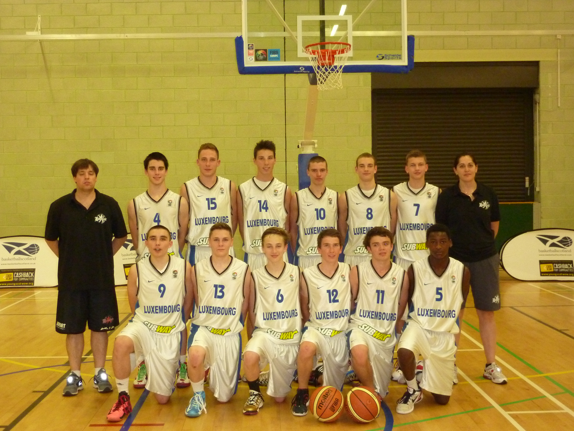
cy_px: 216
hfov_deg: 42.1
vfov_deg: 32.2
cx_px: 287
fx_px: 746
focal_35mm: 45
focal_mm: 7.3
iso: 640
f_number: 3.7
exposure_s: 1/30
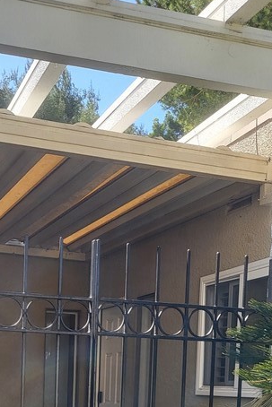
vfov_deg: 29.5
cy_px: 453
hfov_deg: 22.1
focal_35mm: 61
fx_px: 691
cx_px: 70
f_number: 1.8
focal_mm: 5.4
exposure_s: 1/548
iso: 40
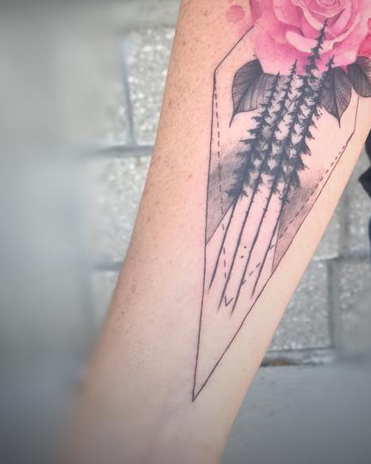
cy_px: 130
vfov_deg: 22.8
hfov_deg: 18.5
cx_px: 243
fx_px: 1139
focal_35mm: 83
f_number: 2.8
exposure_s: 1/96
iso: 20
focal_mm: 6.6
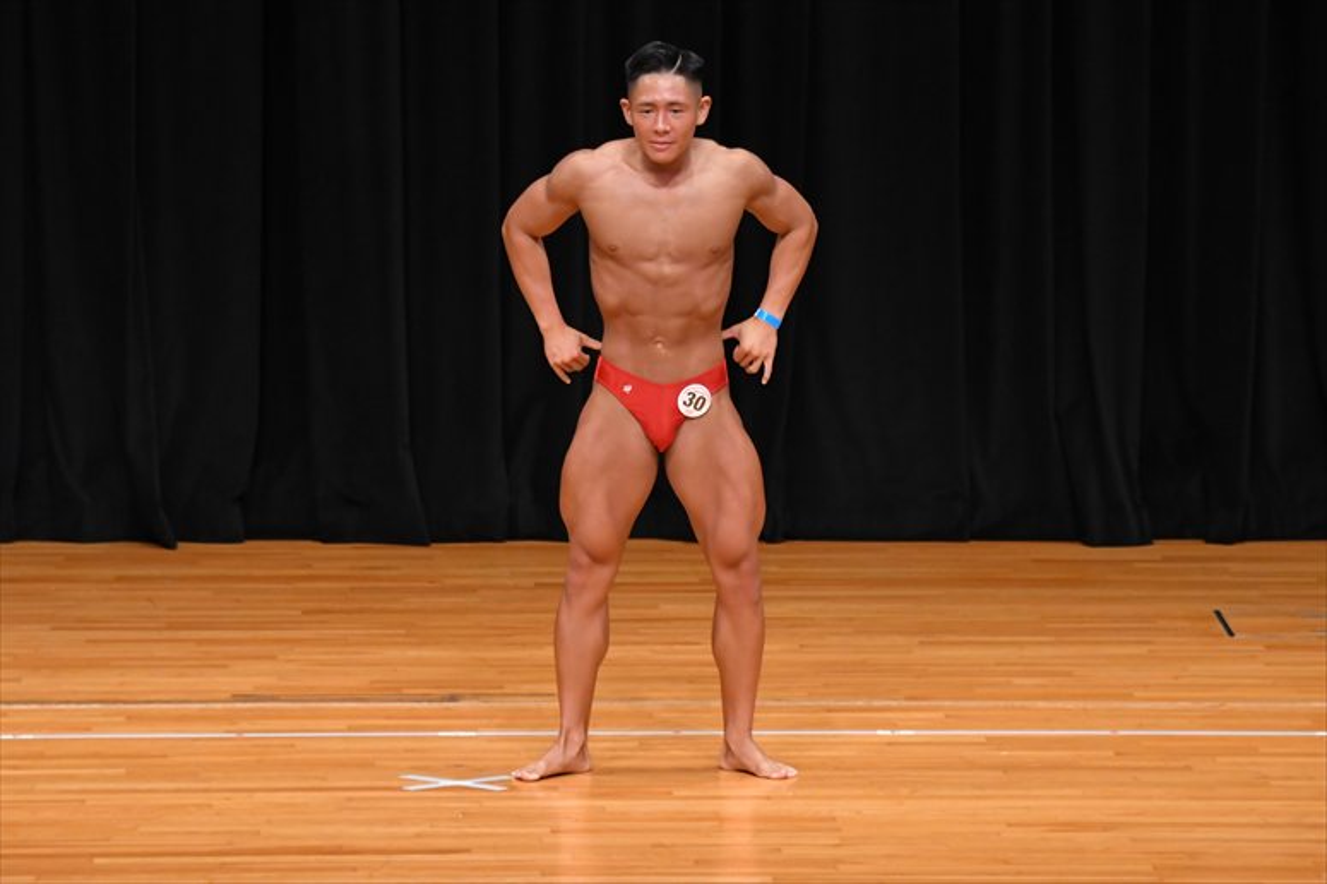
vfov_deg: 4.8
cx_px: 664
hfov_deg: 7.2
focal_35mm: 285
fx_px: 10500
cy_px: 442
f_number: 5.6
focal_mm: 190
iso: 3200
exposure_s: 1/400
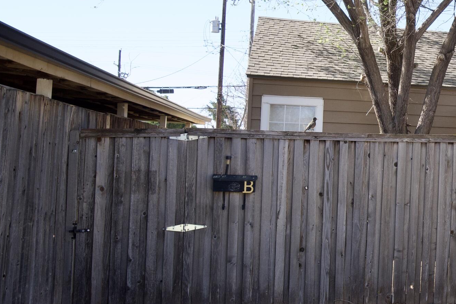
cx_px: 512
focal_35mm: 52
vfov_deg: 25.8
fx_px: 662
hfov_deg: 32.9
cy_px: 124
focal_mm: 15.4
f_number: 7.1
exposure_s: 1/200
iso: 250
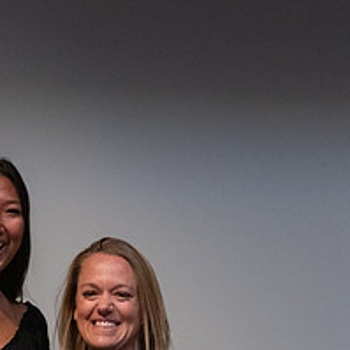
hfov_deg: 4.3
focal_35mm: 408
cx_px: 38
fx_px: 4667
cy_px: 367
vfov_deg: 4.3
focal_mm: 130
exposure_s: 1/320
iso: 5000
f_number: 4.5
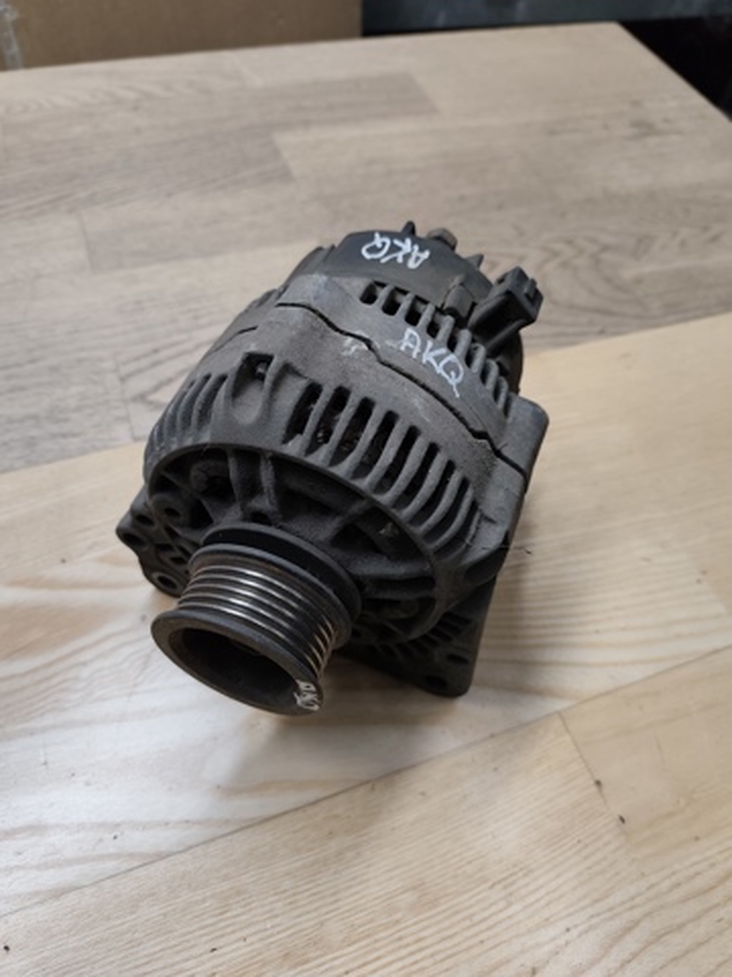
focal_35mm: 23
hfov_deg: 58.9
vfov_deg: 73.9
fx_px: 648
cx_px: 366
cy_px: 488
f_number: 1.65
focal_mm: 6.19
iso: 250
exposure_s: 1/50
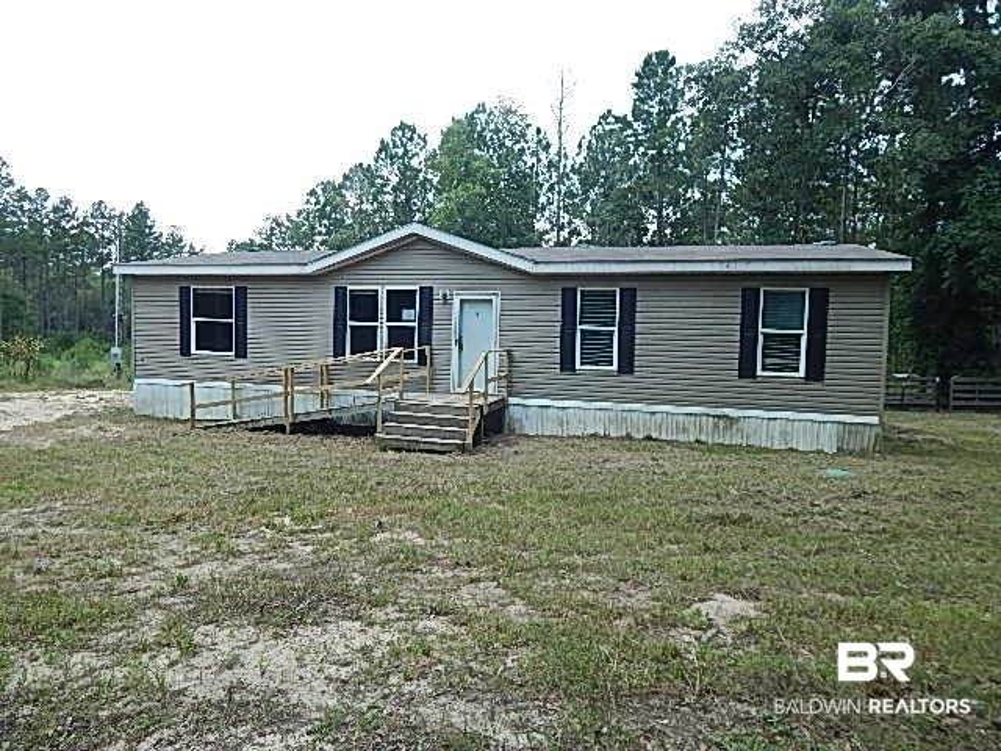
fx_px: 665
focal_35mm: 23
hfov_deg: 73.9
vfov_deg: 58.9
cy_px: 376
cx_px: 500
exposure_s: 1/500
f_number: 3
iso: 125
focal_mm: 4
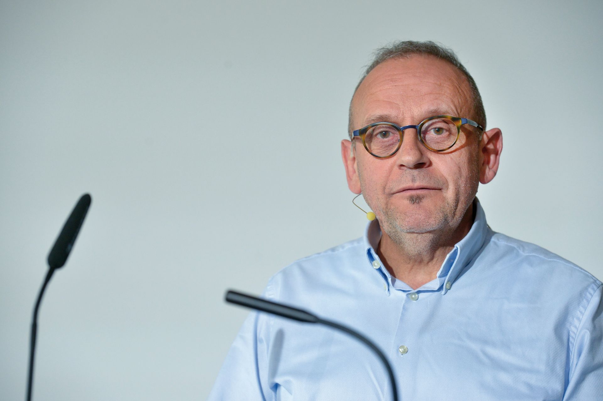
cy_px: 200
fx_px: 2175
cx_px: 302
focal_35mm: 130
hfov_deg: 15.8
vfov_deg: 10.5
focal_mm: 130
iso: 2000
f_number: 5.6
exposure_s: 1/160
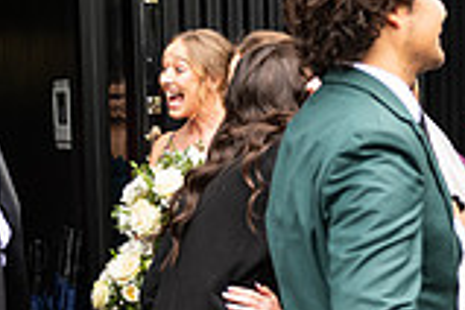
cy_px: 276
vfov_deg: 11.6
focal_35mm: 117
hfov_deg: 17.5
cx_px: 281
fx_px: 1511
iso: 125
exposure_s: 1/200
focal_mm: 32
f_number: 3.5
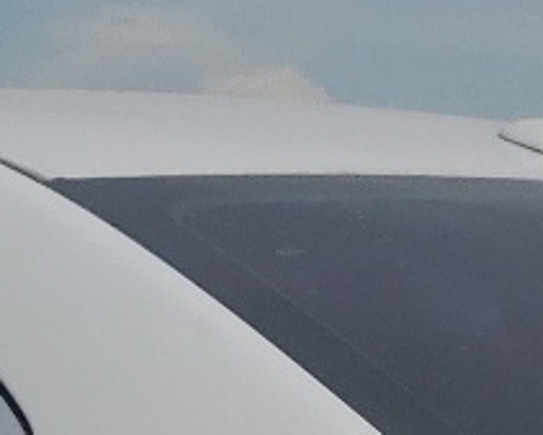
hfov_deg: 9.9
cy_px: 1158
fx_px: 3087
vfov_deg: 7.4
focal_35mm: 192
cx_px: 643
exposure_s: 1/5000
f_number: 1.5
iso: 50
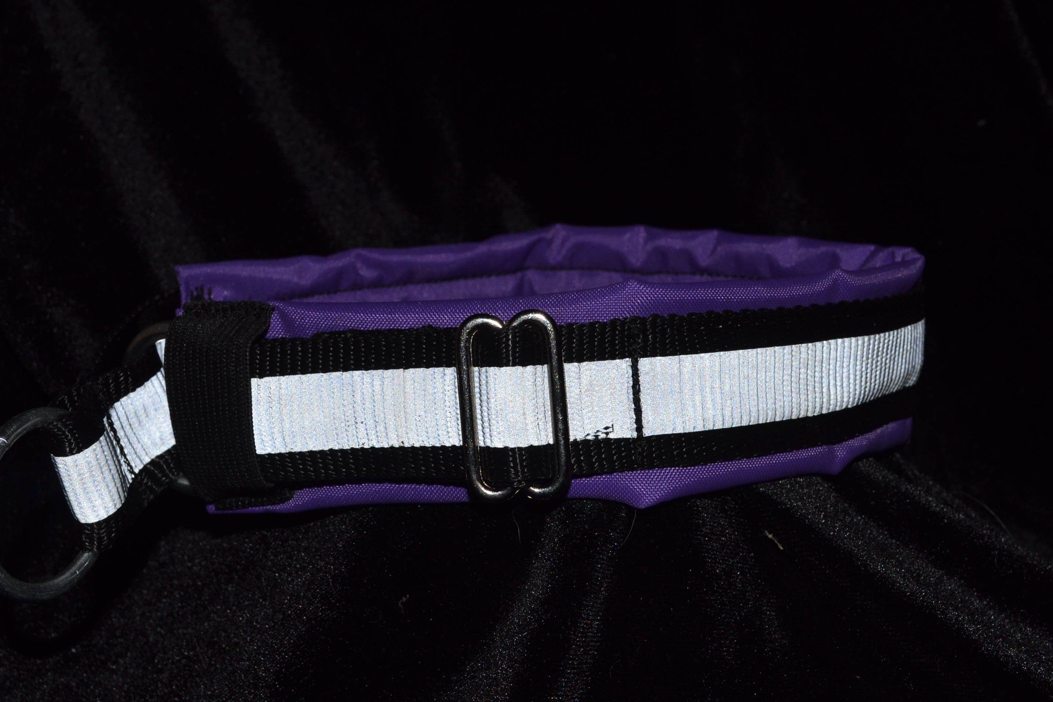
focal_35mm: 54
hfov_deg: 36.9
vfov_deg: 25.1
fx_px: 1579
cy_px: 339
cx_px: 529
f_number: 8
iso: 100
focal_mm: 30
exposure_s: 1/60
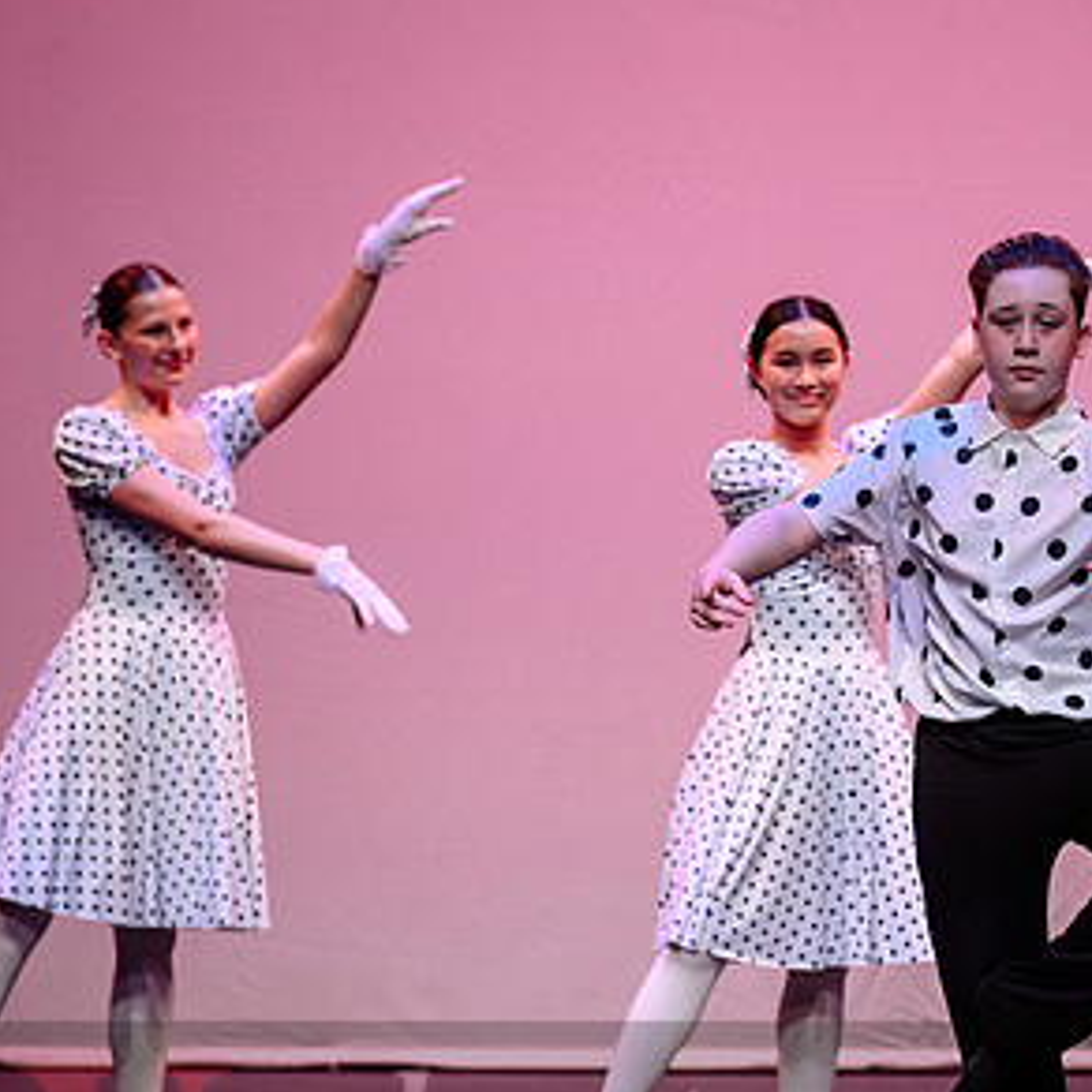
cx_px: 898
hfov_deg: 5.5
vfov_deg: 5.5
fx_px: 11350
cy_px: 711
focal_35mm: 318
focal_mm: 170
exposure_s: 1/800
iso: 1600
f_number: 2.8
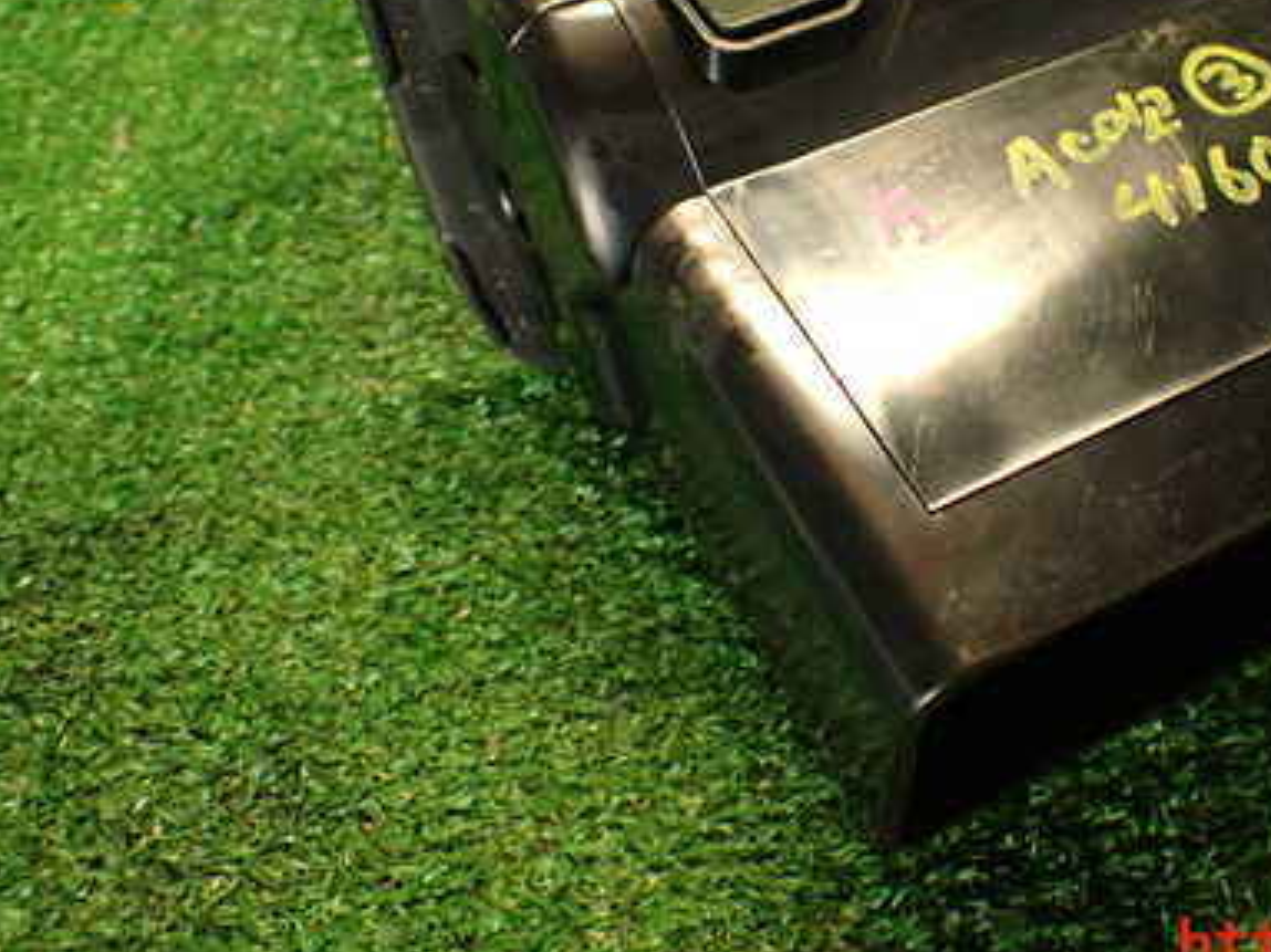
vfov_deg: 30.4
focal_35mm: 47
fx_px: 1725
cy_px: 245
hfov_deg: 39.5
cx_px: 933
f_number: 2.3
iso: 320
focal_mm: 5.4
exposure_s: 1/30
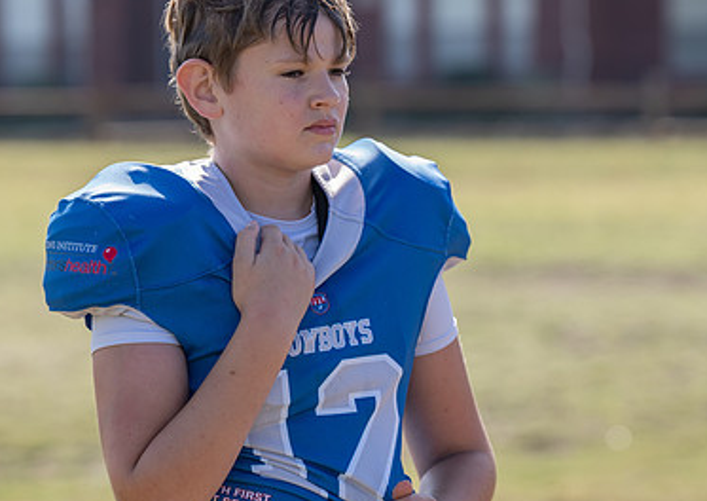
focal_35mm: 202
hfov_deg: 10.0
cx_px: 251
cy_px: 258
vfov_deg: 7.1
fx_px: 4044
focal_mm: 118
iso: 100
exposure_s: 1/500
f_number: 3.5
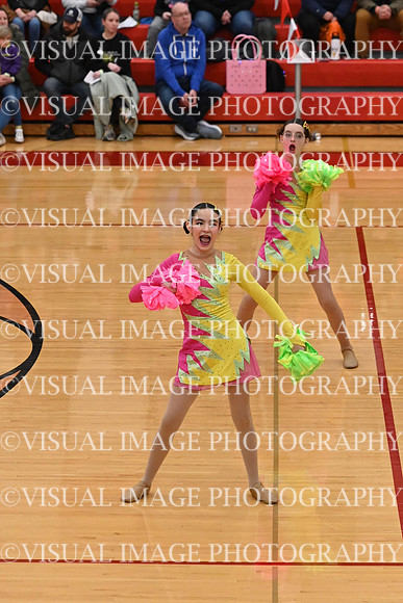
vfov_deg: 12.2
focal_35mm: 168
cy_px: 302
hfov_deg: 8.2
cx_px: 202
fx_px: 2819
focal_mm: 112
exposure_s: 1/400
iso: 6400
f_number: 4
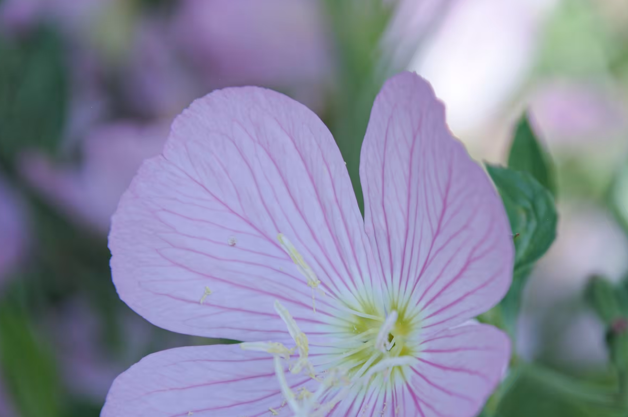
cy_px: 277
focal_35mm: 289
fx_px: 5034
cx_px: 425
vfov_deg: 4.7
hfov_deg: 7.1
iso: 200
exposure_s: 1/320
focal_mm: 105
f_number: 5.6
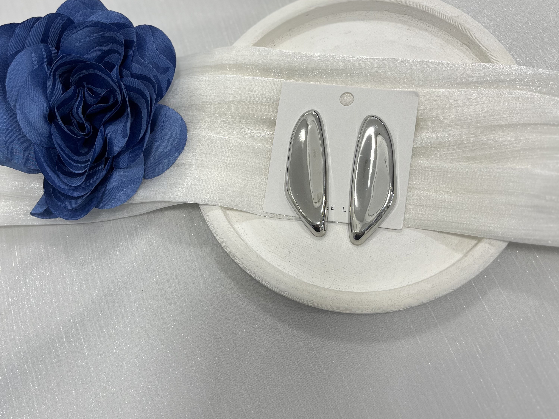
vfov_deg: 40.7
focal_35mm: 35
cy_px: 192
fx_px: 565
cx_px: 282
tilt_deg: -71.6
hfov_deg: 52.6
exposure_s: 1/100
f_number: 1.6
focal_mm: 5.1
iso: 40
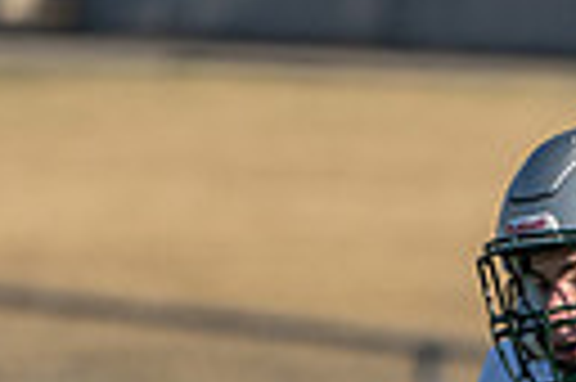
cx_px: 754
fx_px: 37376
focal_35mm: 2339
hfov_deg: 0.9
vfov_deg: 0.6
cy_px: 917
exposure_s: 1/1250
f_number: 5.6
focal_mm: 400
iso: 160
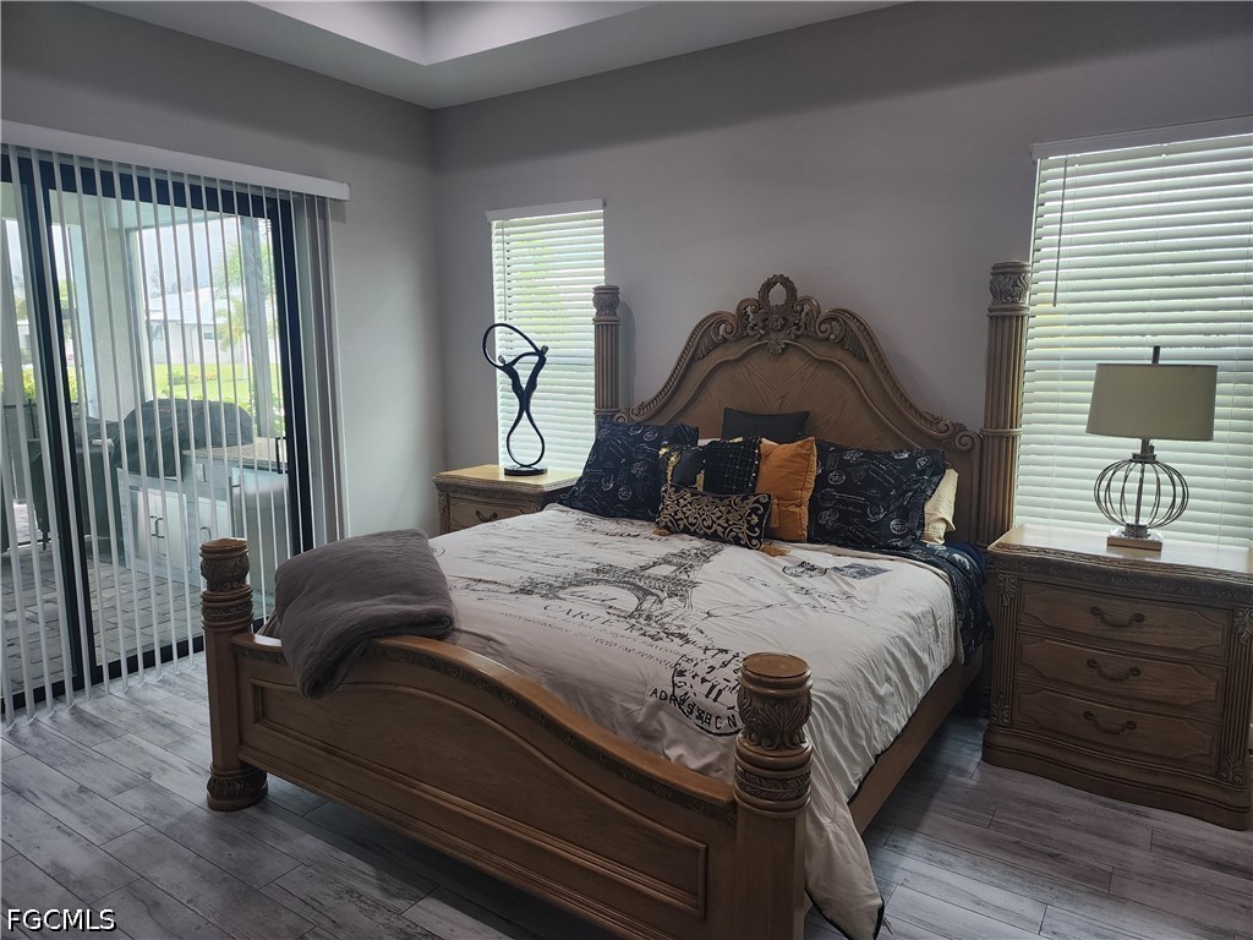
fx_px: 833
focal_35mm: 23
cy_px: 470
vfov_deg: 58.9
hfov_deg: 73.9
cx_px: 626
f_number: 1.8
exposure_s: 1/120
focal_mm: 6.4
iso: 125
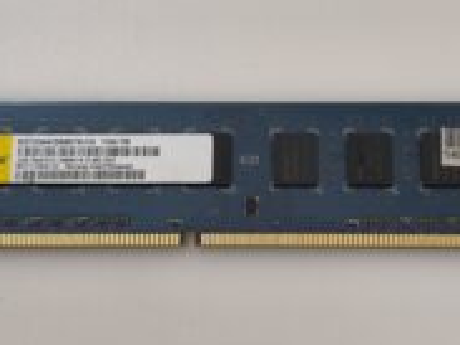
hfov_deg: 29.0
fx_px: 890
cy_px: 165
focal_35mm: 67
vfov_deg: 21.9
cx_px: 256
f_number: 1.6
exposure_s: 1/50
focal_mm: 6.57
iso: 320
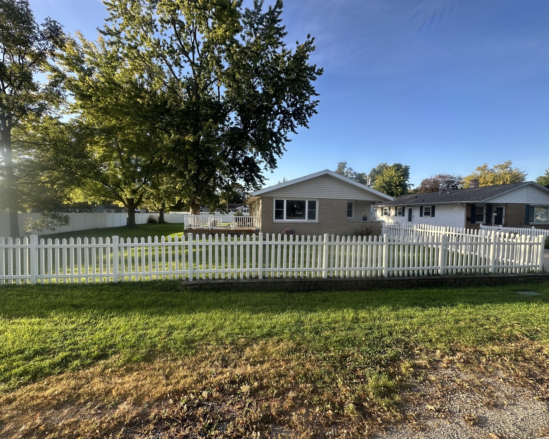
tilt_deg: -1.7
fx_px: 244
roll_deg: -0.6
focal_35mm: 15
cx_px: 273
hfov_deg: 96.8
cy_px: 222
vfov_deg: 84.0
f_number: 2.2
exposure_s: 1/344
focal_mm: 2.22
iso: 40
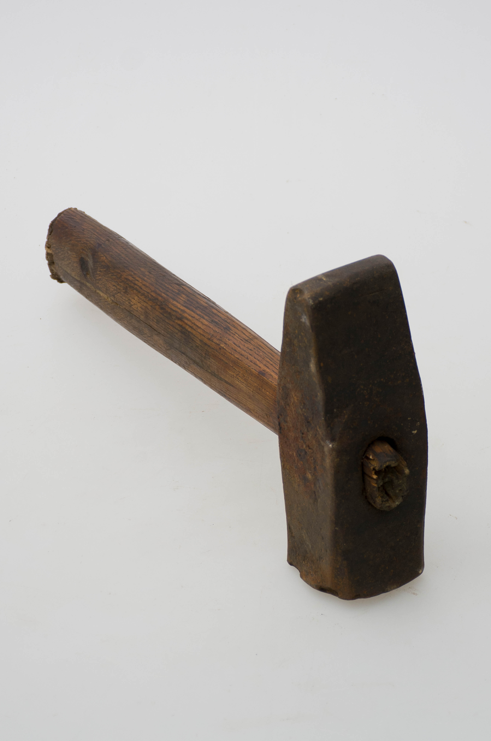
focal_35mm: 112
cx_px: 246
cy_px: 370
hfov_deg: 12.1
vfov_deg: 18.2
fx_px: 2312
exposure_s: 1/125
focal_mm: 75
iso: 160
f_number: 6.3
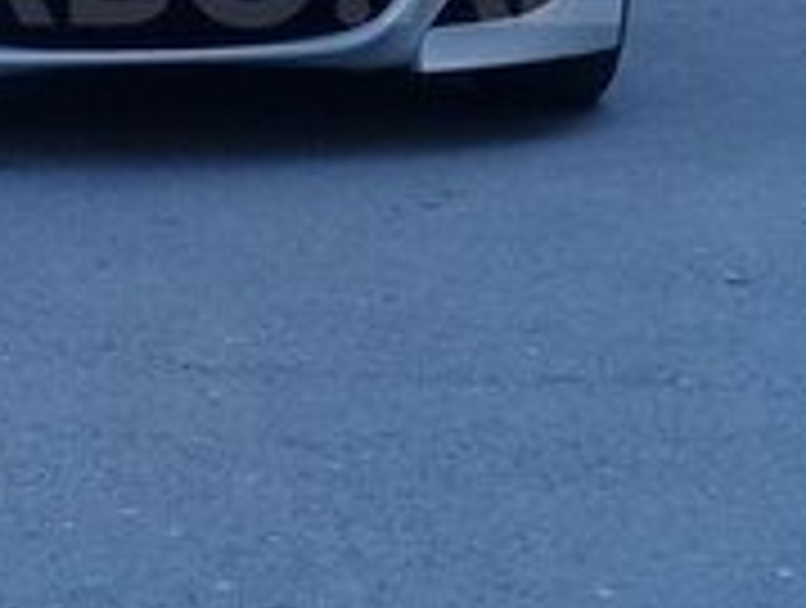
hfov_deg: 17.1
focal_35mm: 114
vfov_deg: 12.8
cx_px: 162
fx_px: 2660
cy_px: -43
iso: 50
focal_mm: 3.3
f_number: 2.2
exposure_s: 1/245
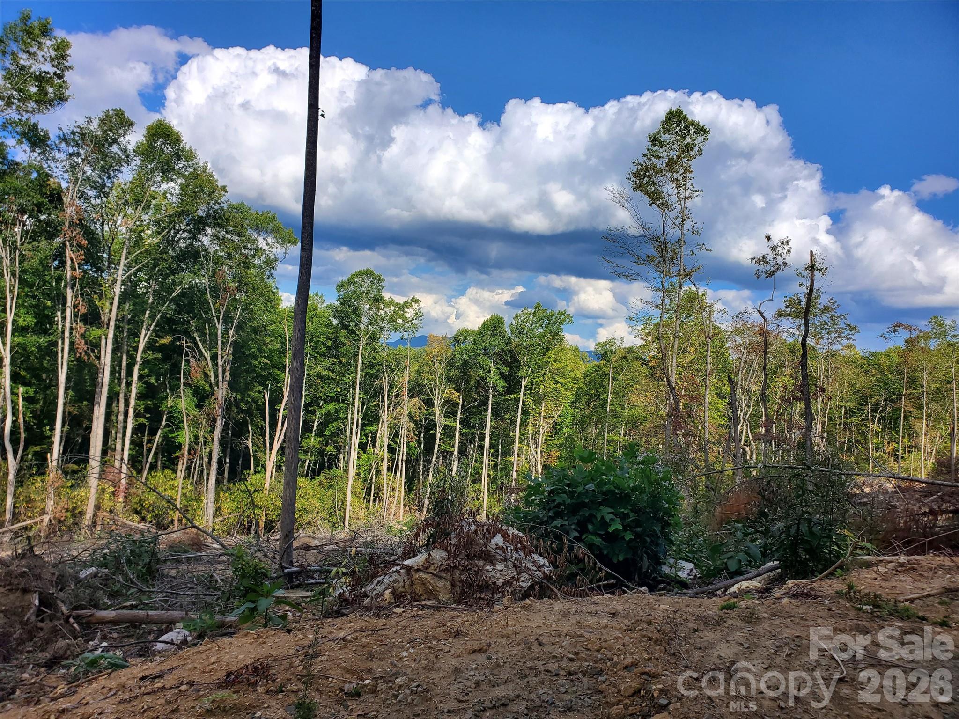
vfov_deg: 53.1
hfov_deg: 67.3
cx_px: 480
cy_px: 360
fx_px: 720
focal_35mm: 26
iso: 50
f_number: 2.4
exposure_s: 1/2593
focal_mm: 4.3
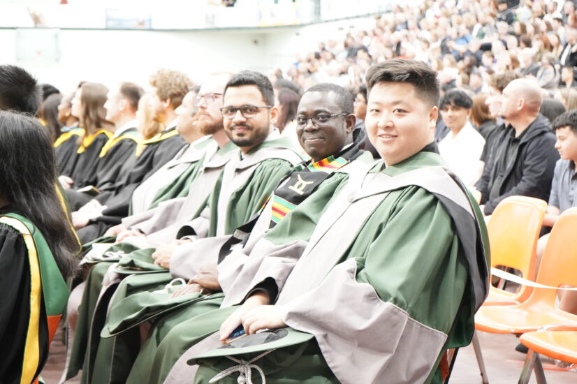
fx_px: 1121
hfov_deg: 28.9
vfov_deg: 19.4
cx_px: 288
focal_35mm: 70
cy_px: 192
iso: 12800
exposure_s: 1/100
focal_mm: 70
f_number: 5.6
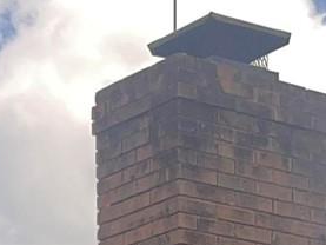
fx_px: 1743
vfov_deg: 7.3
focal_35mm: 185
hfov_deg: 10.7
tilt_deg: +1.2
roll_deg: +0.8
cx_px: 197
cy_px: 677
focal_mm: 5.1
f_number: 1.6
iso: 40
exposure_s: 1/2717
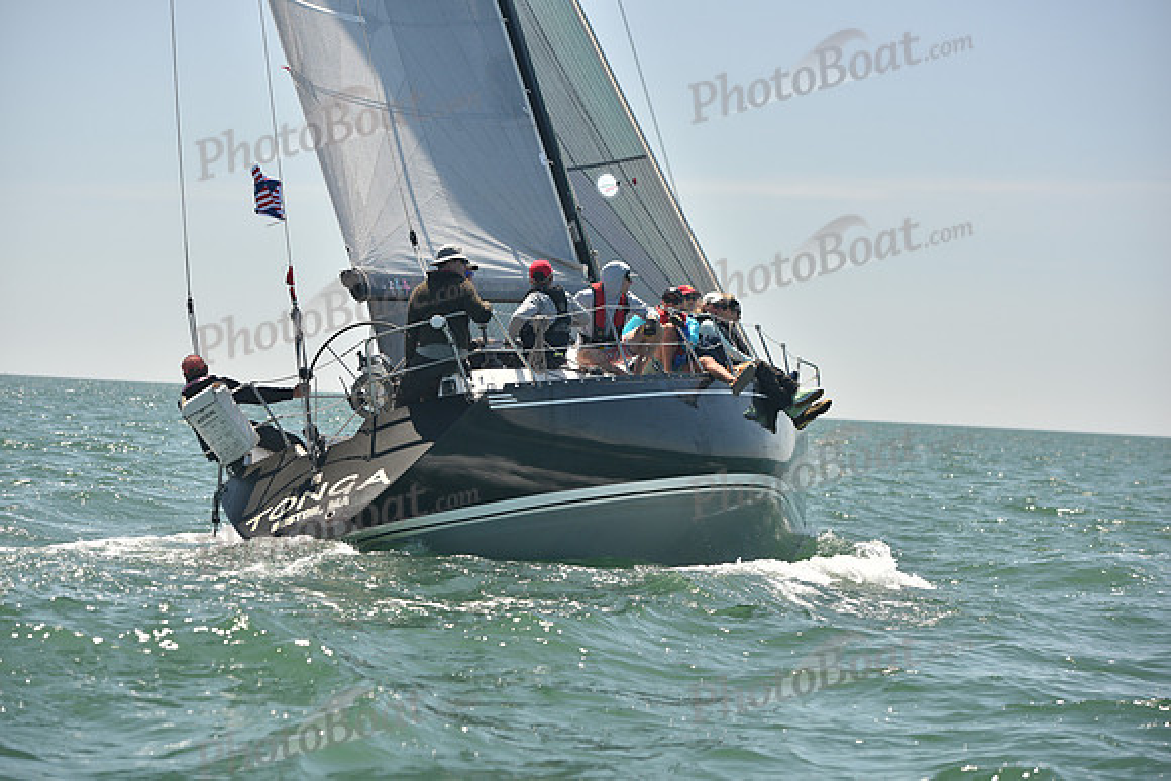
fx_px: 3579
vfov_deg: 12.5
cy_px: 390
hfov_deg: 18.6
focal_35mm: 110
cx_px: 586
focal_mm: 110
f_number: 4.5
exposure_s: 1/800
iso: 250
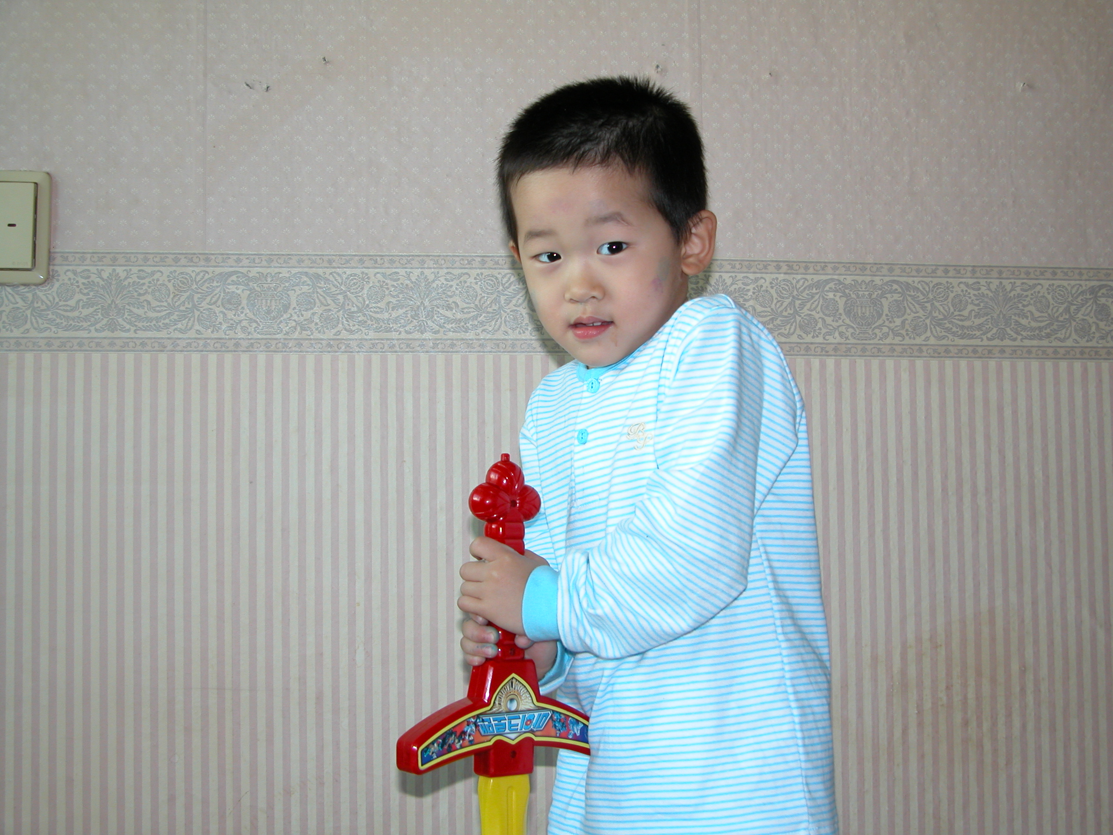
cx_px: 556
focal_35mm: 45
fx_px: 1447
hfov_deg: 42.1
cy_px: 418
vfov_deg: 32.2
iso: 100
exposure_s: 1/30
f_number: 3
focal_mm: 11.6
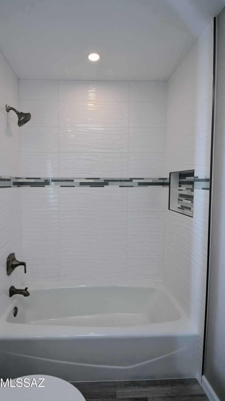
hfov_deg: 58.1
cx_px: 96
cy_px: 199
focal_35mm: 19
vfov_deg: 89.6
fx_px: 202
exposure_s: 1/160
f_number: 6.3
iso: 400
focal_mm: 12
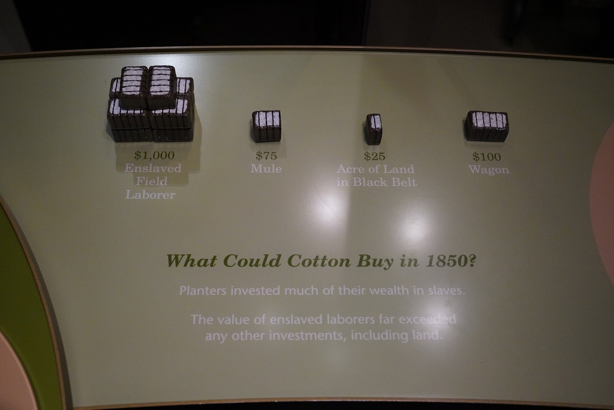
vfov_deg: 29.3
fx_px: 785
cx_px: 307
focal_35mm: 46
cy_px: 205
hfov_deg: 42.7
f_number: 5.6
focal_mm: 46
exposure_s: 1/100
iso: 10000
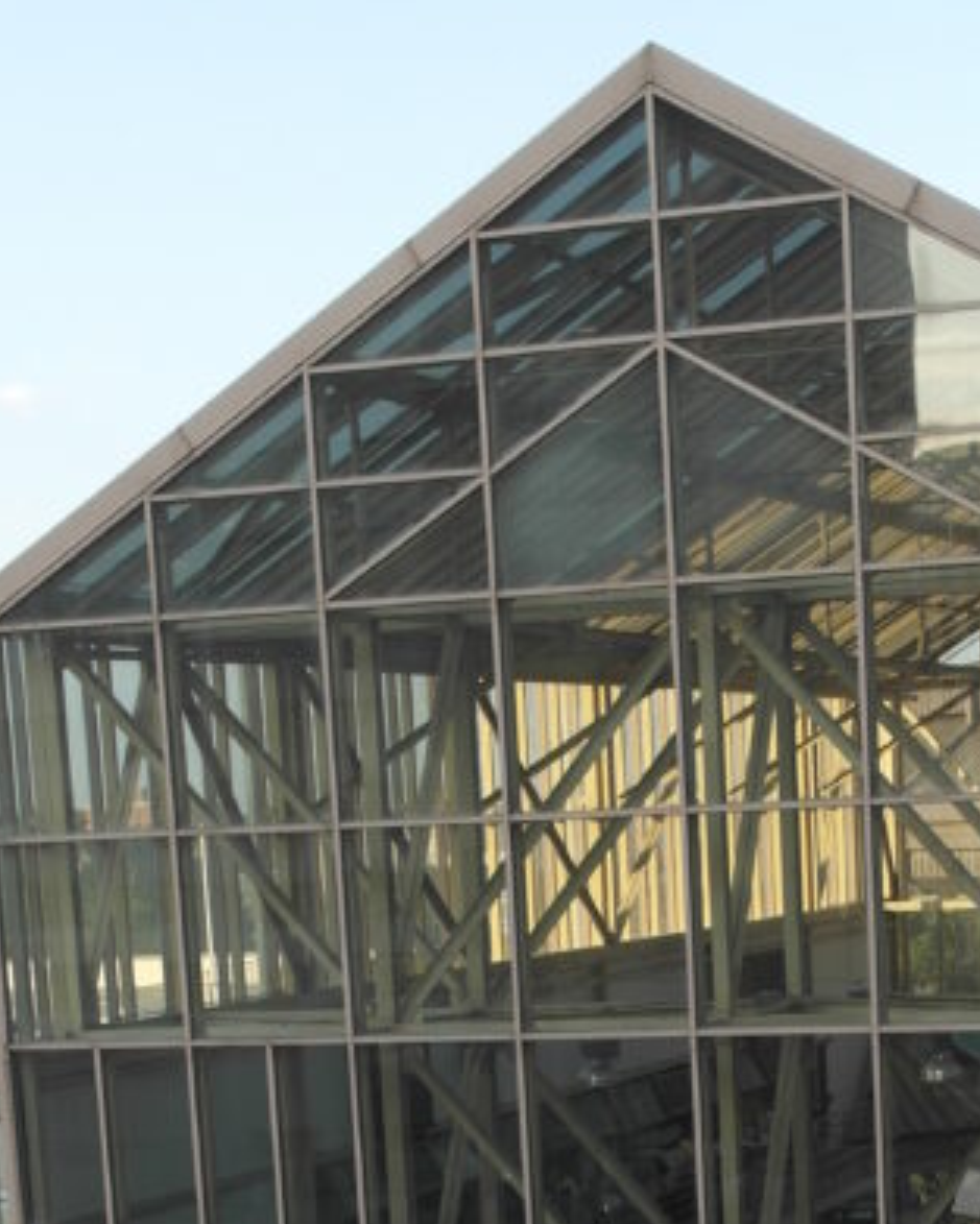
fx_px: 3008
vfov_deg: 21.7
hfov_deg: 18.4
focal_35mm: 83
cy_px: 1374
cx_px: 717
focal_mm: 20
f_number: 5
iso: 100
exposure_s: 1/160
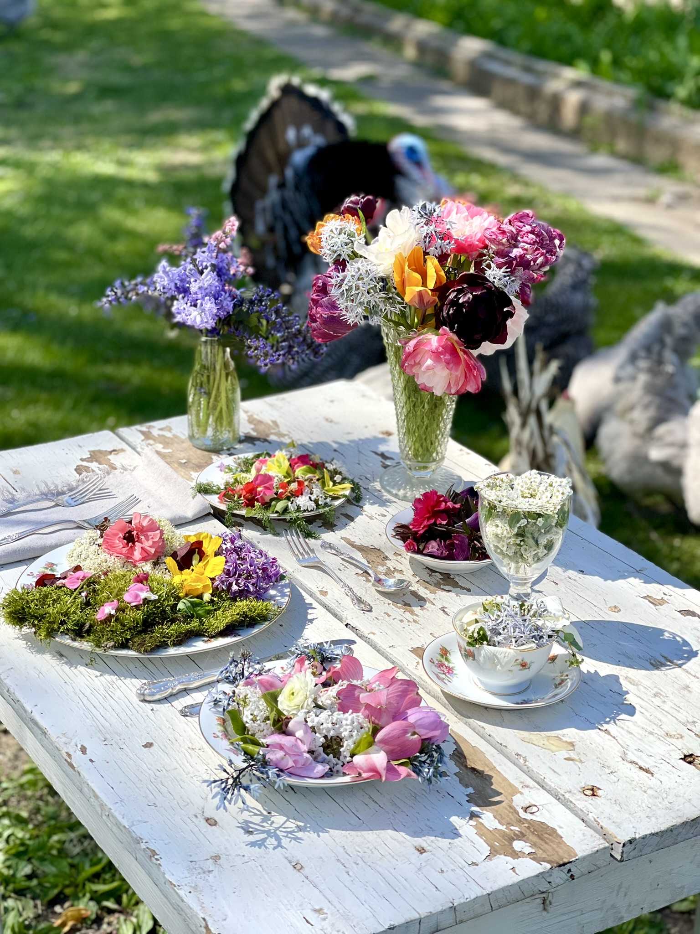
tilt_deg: -20.5
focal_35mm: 64
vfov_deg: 30.3
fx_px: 1726
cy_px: 467
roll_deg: +1.0
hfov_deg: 22.9
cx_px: 350
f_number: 2.2
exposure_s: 1/1206
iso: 32
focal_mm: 7.5
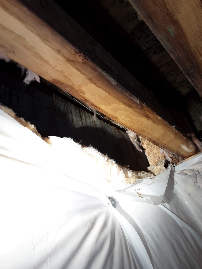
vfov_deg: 65.3
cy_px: 134
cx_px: 101
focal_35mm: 27
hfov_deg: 51.4
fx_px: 210
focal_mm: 2.91
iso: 50
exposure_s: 1/40
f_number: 1.9
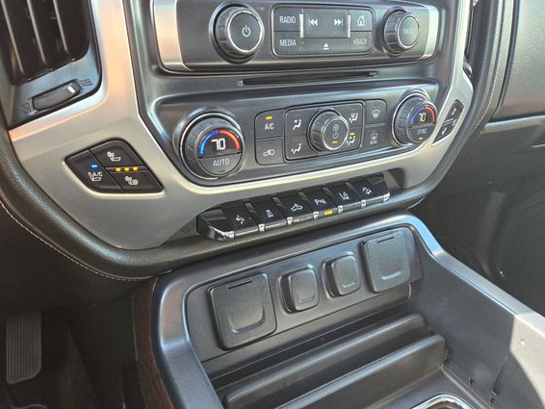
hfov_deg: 67.3
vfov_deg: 53.1
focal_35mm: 26
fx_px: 410
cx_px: 280
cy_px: 217
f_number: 1.8
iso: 250
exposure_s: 1/120
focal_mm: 5.4
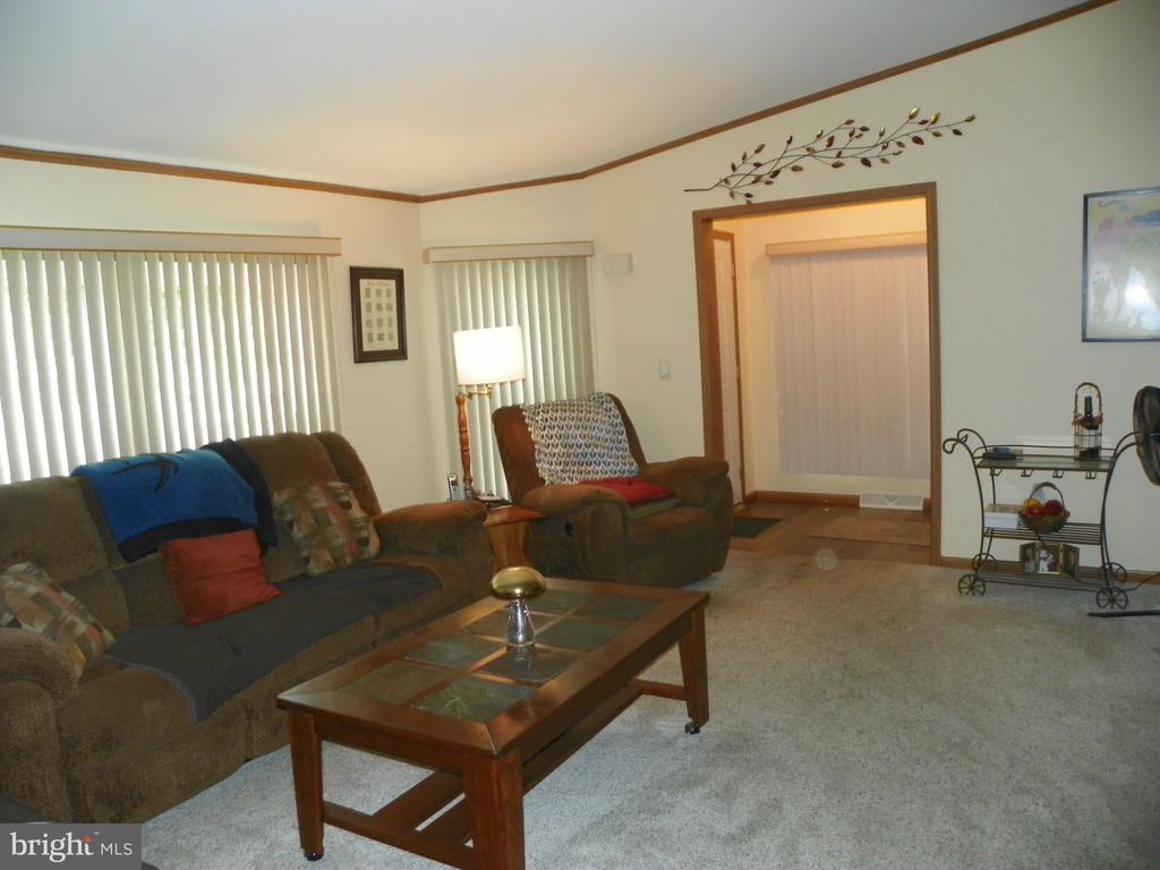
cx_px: 580
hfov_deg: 67.3
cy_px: 435
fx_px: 871
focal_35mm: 26
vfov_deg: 53.1
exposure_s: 1/30
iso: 200
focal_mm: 4.6
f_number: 2.8
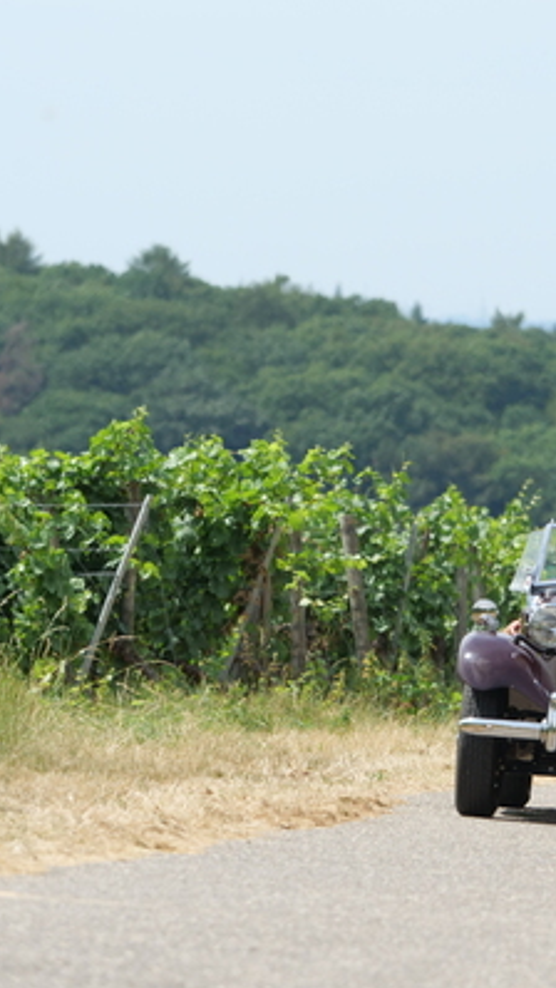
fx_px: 11475
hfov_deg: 2.8
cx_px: 542
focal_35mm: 438
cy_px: 494
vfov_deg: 4.9
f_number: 4
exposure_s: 1/1300
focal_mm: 150
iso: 200
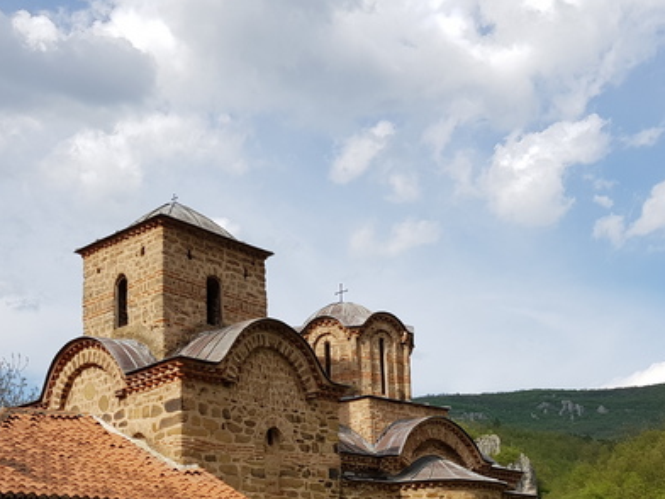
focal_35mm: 53
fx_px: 1018
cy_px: 480
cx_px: 316
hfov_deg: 36.2
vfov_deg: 26.3
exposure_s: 1/1836
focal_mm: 4.2
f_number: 1.7
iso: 40
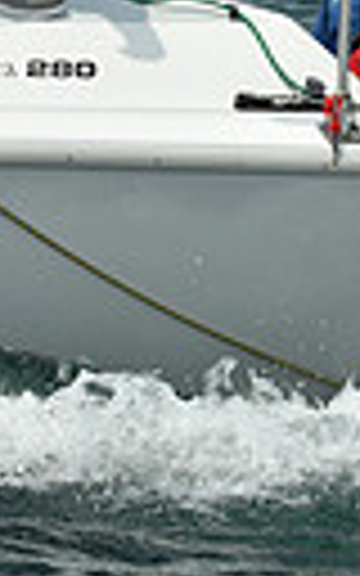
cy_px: -70
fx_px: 5949
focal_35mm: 379
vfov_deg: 5.5
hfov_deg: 3.5
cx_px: 220
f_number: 9
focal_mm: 82
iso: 320
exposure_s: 1/1250
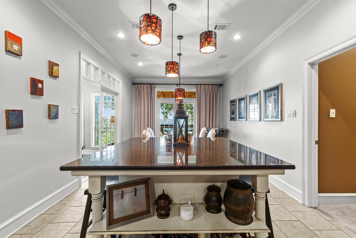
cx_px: 178
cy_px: 119
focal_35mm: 15
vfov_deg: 77.3
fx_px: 148
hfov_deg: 100.4
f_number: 8
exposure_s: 1
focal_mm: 10
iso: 320
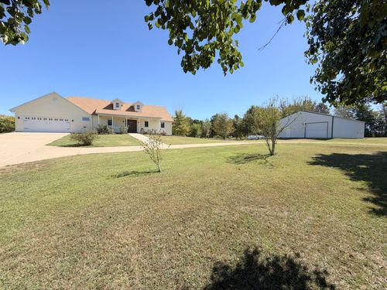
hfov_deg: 102.1
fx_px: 157
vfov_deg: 85.7
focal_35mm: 14
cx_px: 194
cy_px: 145
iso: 32
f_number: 2.2
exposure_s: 1/770
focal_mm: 2.22
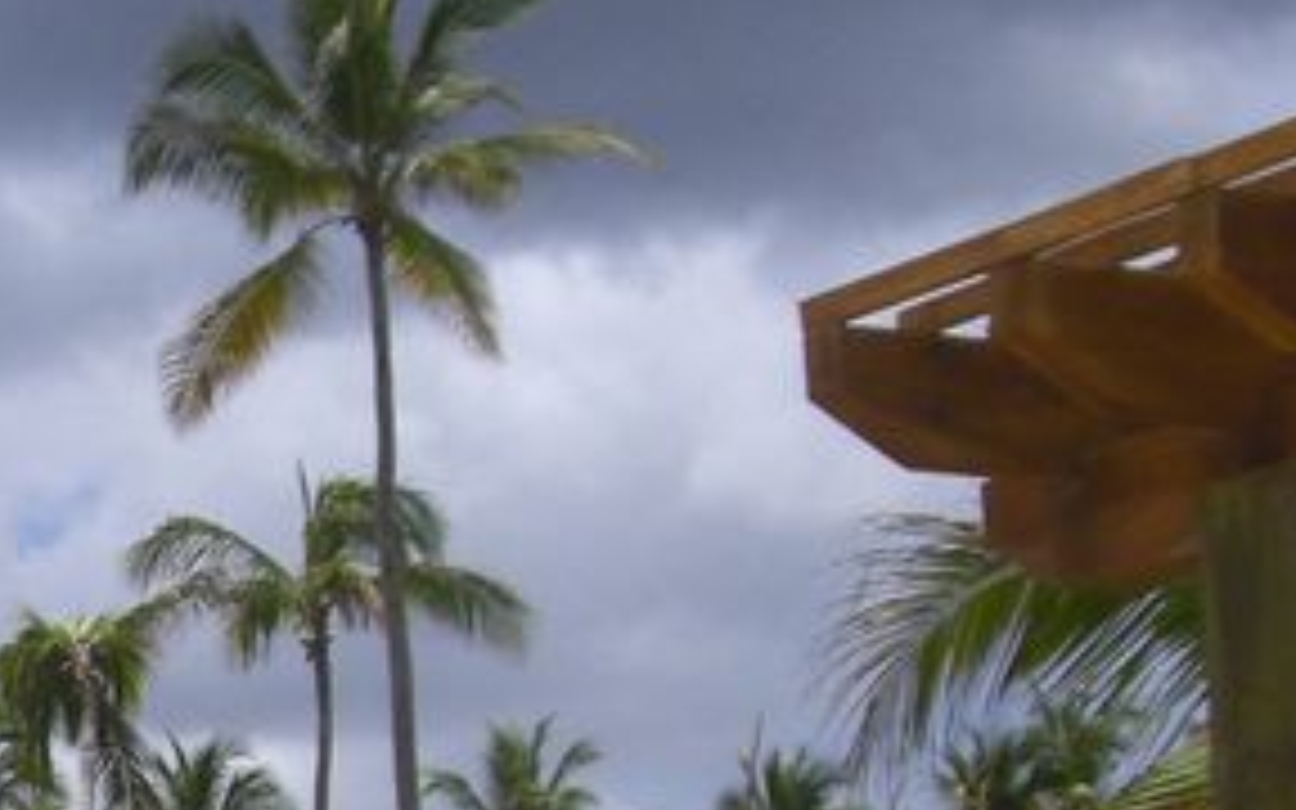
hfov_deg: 13.9
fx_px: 5051
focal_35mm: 143
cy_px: 963
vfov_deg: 9.1
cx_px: -558
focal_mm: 6.2
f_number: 8
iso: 64
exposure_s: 1/250
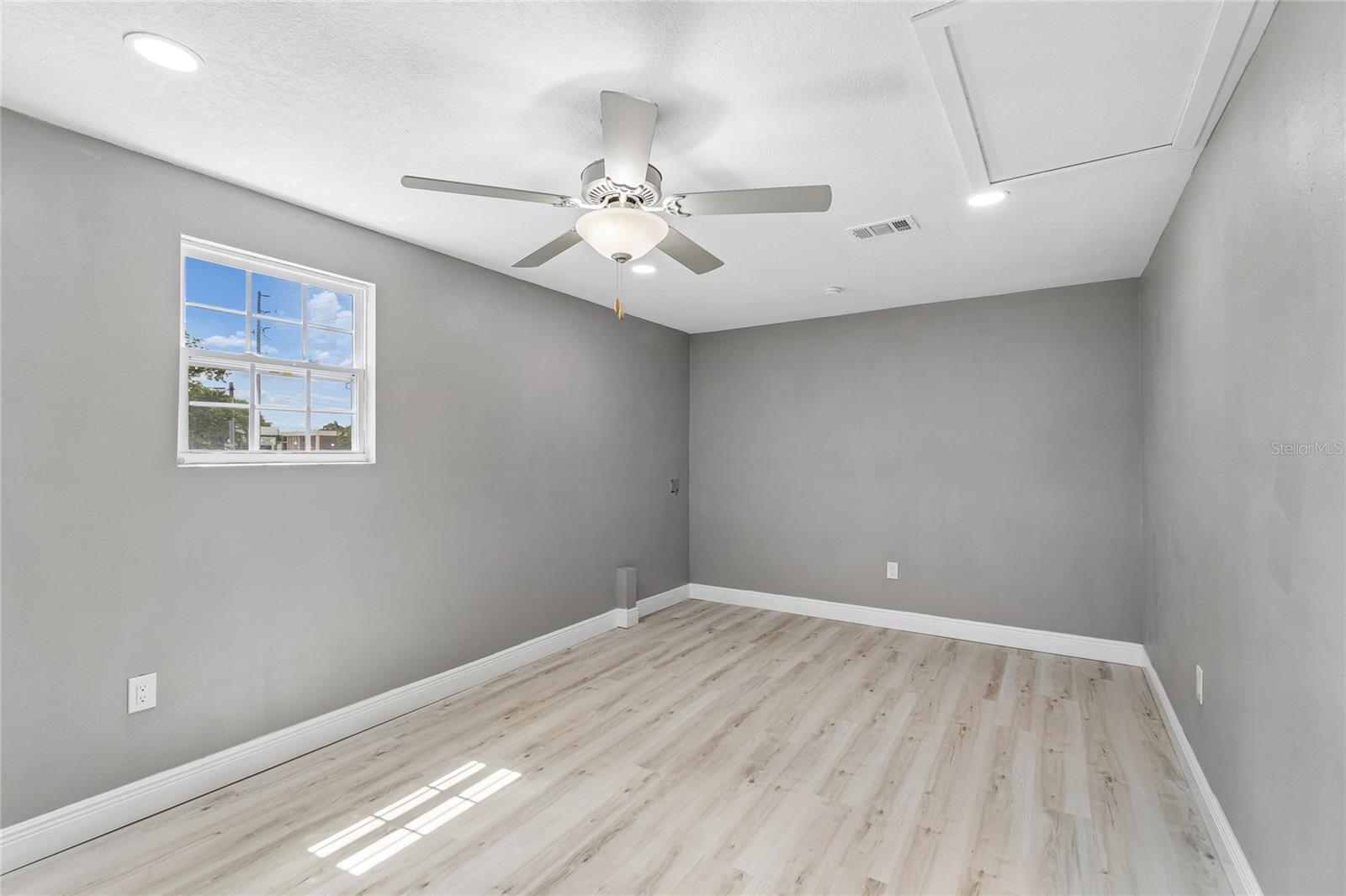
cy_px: 448
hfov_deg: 100.4
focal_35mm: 15
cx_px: 673
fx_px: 561
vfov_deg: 77.3
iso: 100
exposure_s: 1/5
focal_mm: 10
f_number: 7.1
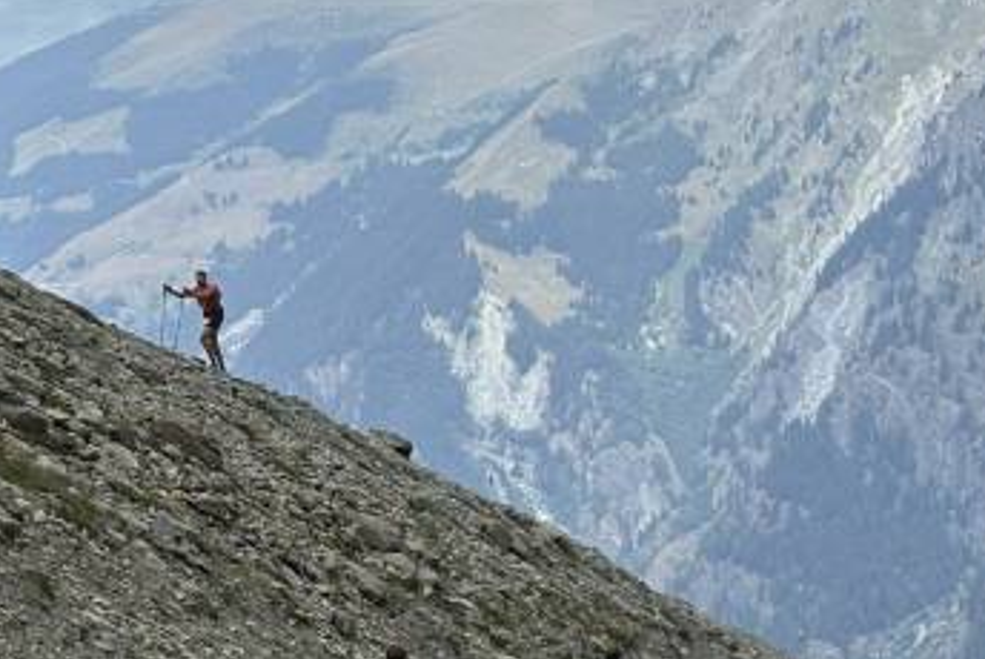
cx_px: -152
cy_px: 370
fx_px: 4299
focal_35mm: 157
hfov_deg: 12.8
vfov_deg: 8.8
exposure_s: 1/1364
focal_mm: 5.96
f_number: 1.6
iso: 40
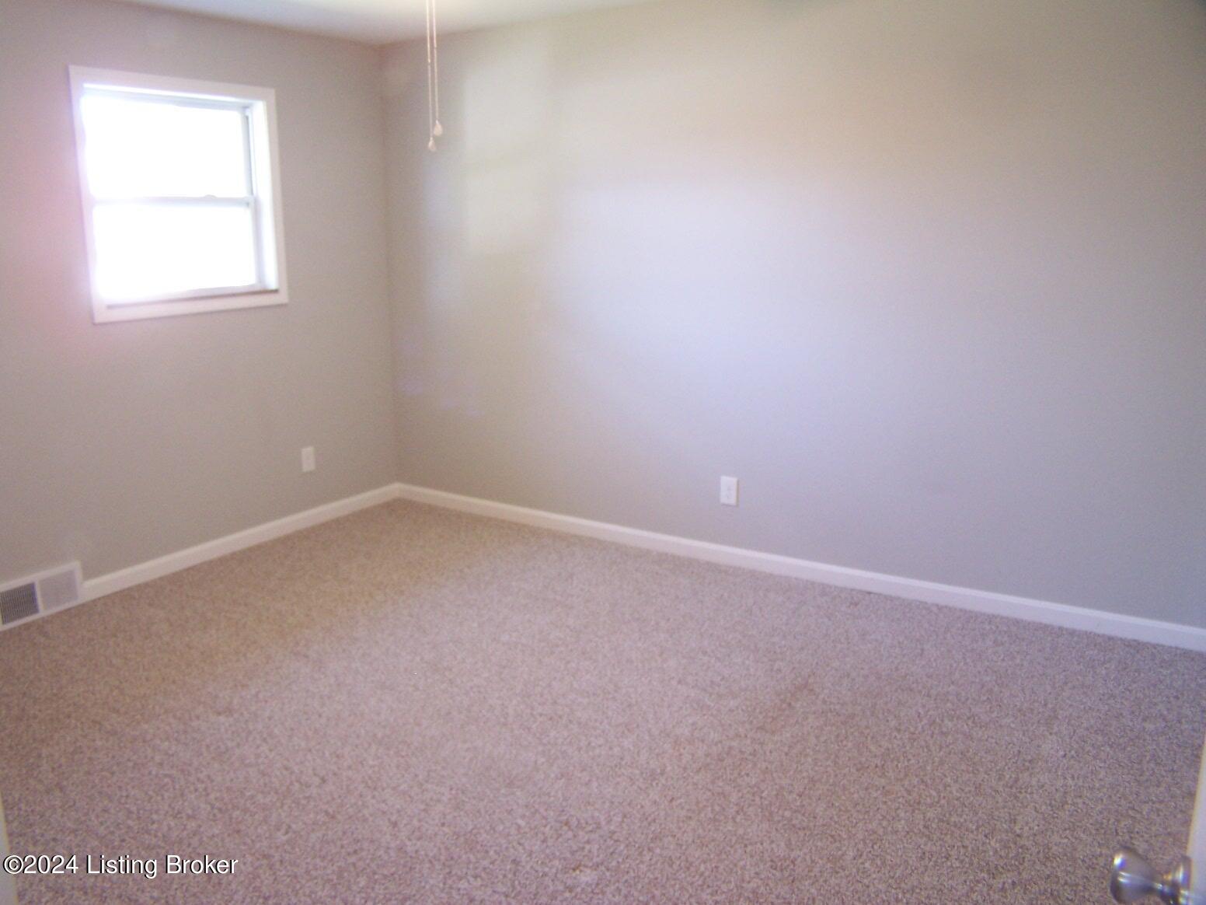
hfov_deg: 49.0
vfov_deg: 37.7
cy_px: 452
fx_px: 1324
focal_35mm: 38
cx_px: 603
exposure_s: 1/10
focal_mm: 6.3
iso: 140
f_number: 2.8
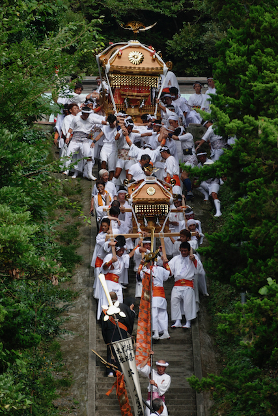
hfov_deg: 4.1
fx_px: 3890
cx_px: 139
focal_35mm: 336
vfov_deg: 6.1
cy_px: 208
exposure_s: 1/320
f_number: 4
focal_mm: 122.41
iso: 125
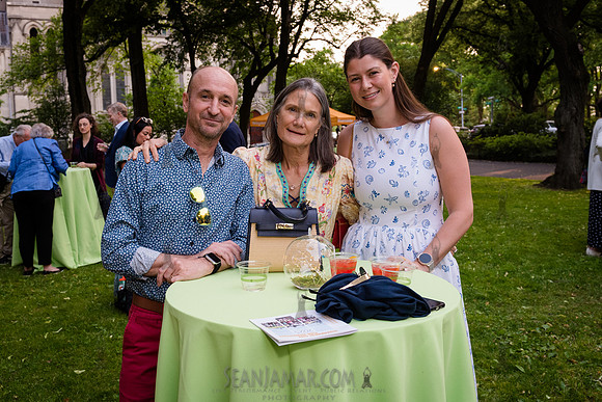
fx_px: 623
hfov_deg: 51.6
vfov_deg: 35.7
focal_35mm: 37
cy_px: 184
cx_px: 293
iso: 1000
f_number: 5
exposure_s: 1/250
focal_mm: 29
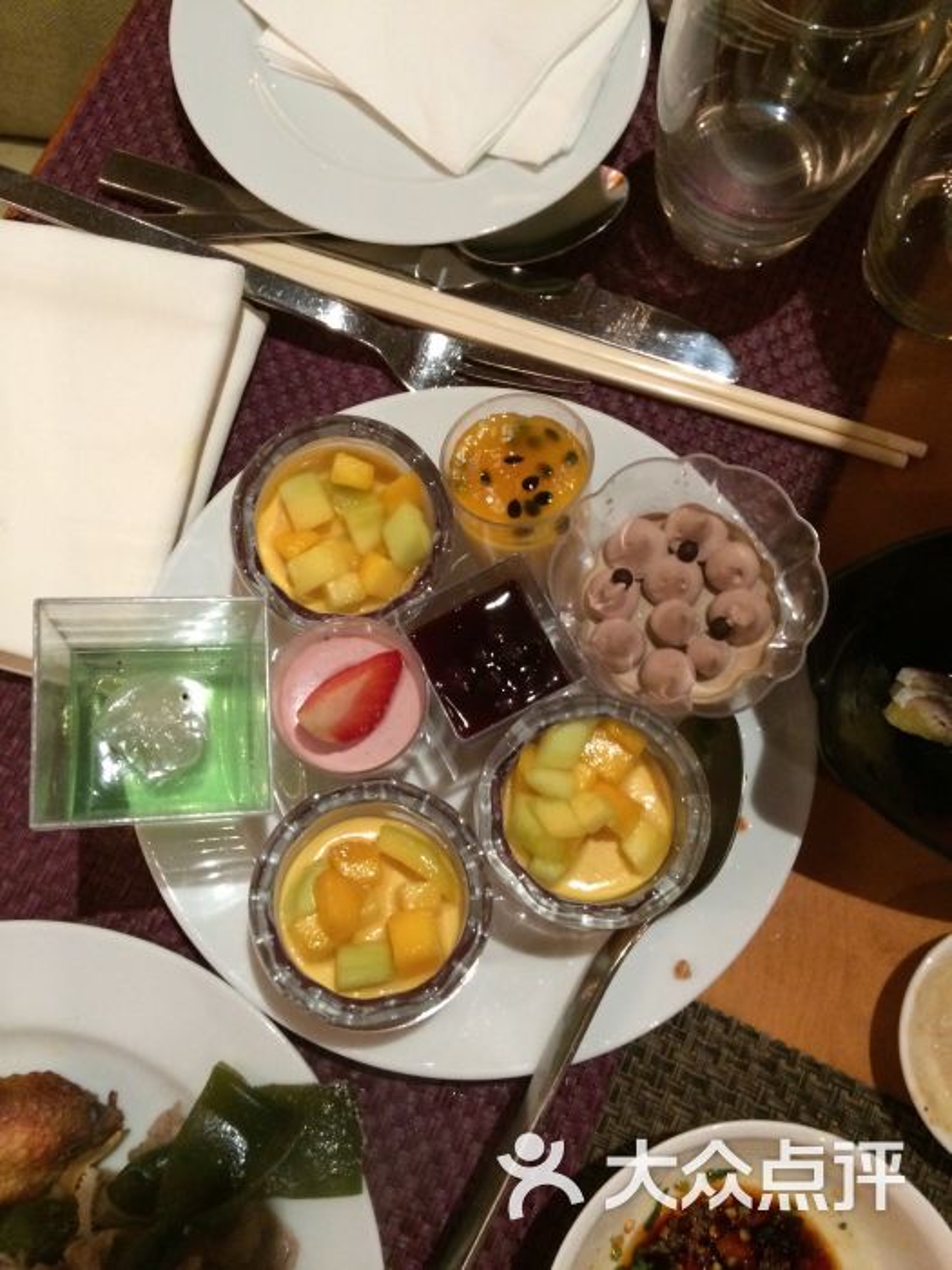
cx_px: 476
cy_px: 635
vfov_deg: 61.7
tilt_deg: -77.2
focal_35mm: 29
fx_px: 1063
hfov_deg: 48.2
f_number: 2.2
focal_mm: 4.15
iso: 250
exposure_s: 1/20
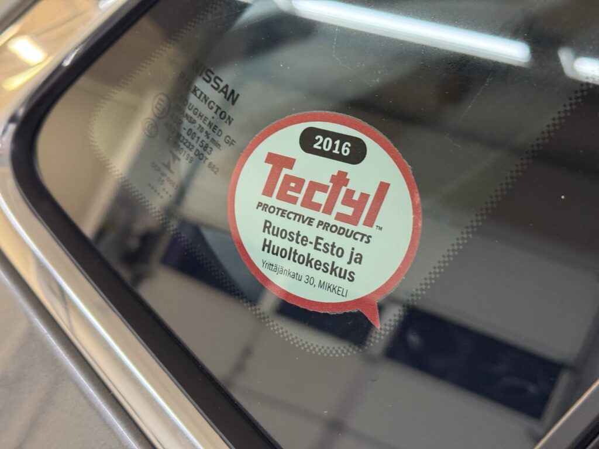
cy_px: 224
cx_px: 300
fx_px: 831
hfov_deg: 39.7
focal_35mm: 48
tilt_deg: -26.0
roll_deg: -0.8
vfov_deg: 30.3
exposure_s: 1/33
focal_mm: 6.76
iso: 320
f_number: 1.78
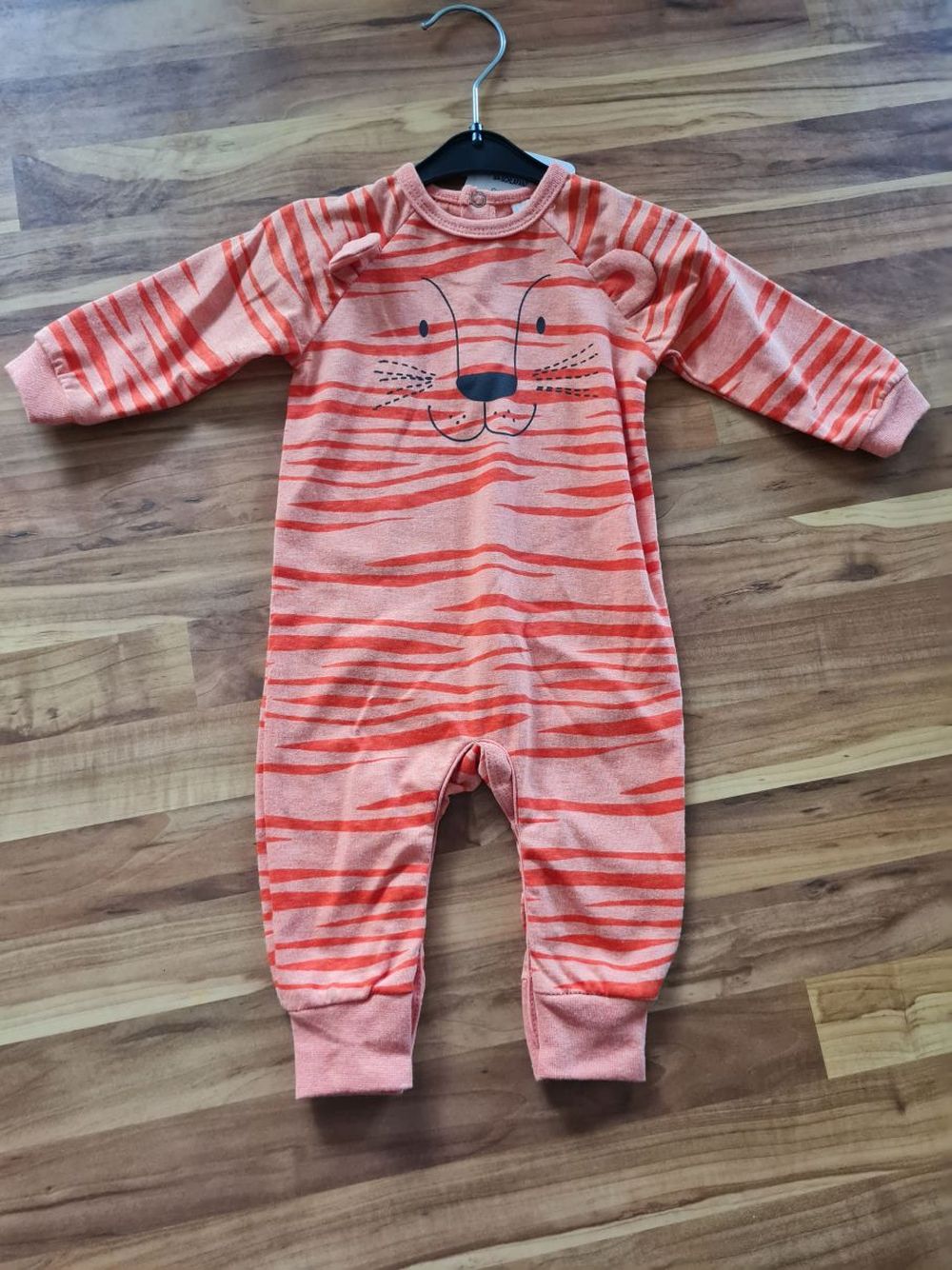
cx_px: 476
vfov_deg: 67.3
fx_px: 954
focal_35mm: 26
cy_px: 635
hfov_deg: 53.0
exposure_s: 1/100
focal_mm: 5.4
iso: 250
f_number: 1.8
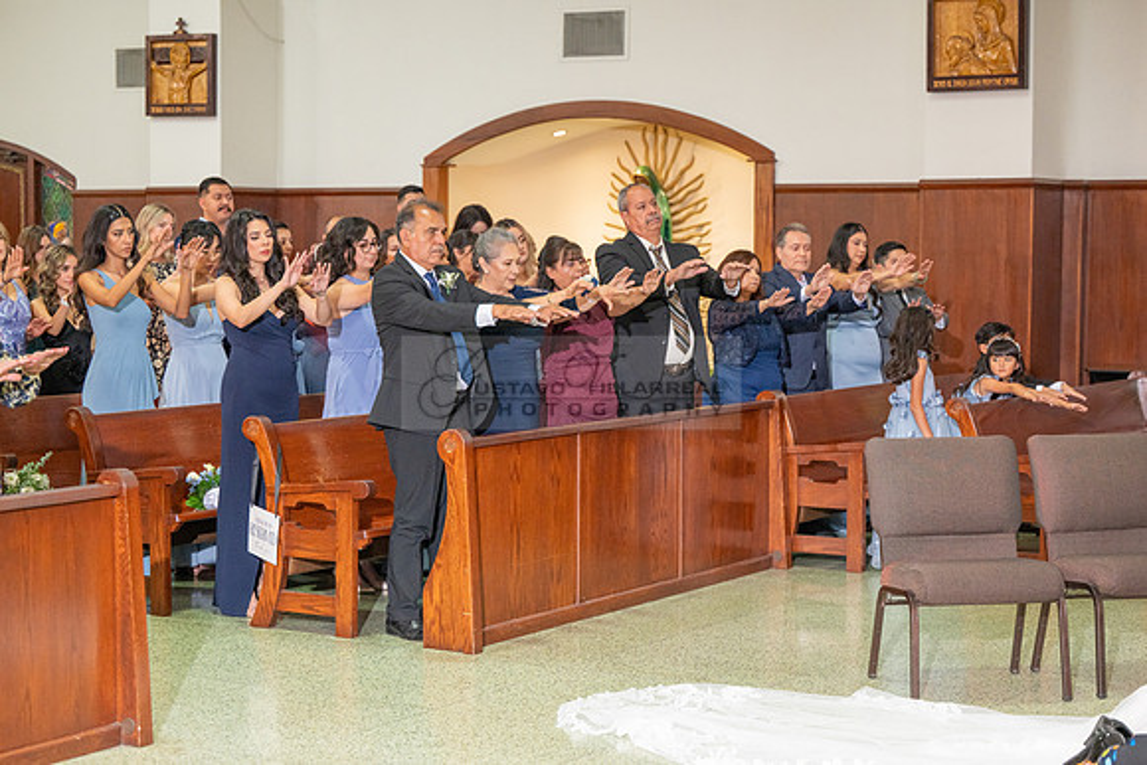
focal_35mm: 70
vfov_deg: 19.5
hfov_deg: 28.8
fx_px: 2231
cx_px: 574
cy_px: 382
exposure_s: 1/200
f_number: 3.2
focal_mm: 70
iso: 1000
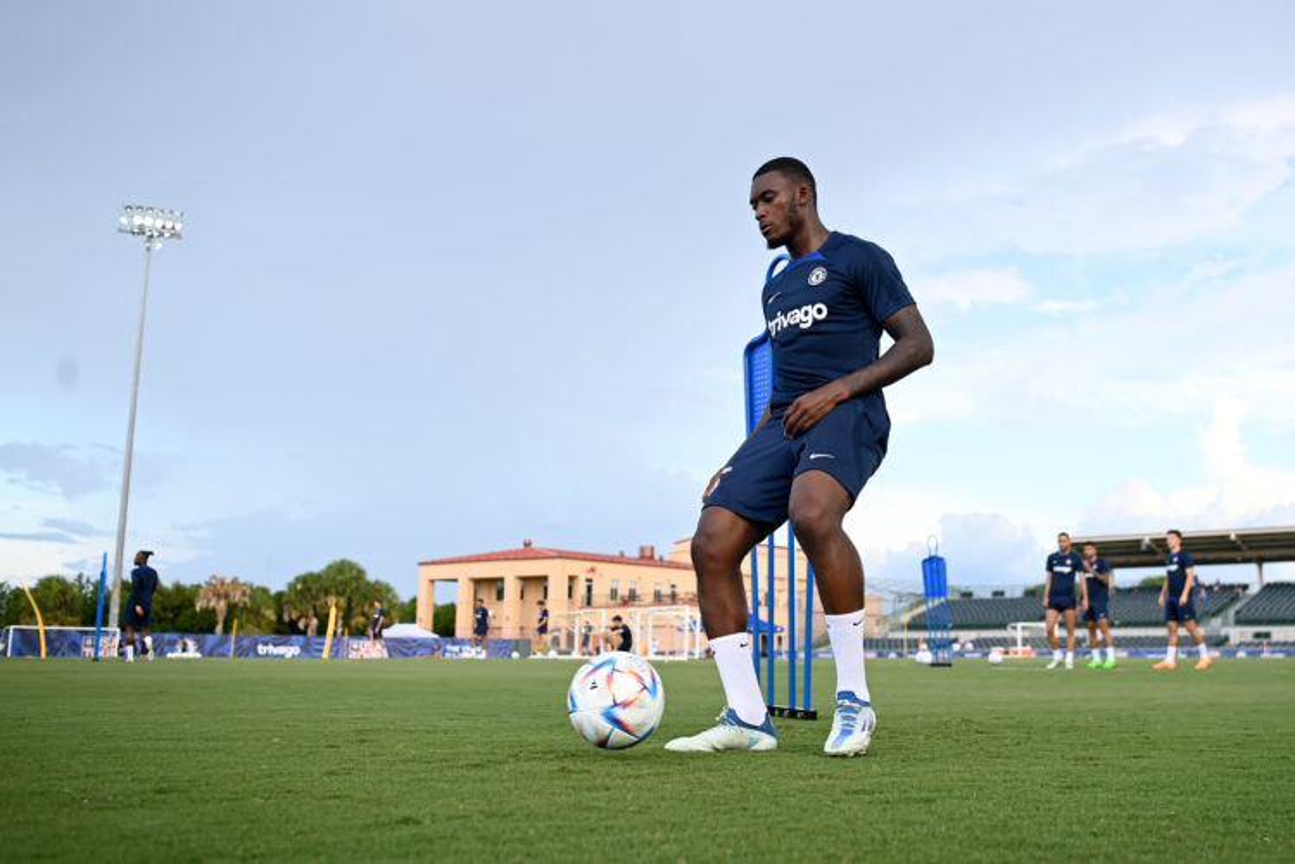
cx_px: 648
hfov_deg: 61.9
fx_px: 1079
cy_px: 432
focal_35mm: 30
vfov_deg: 43.6
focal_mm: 30
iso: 400
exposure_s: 1/1000
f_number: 4.5
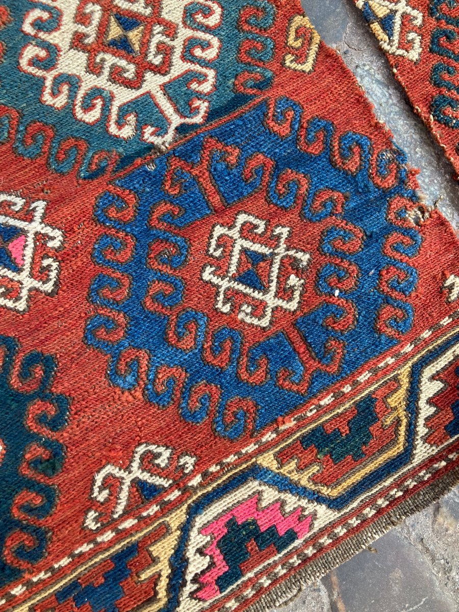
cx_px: 230
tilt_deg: -77.5
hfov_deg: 49.7
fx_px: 495
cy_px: 306
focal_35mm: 28
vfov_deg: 63.4
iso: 80
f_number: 1.8
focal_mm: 3.99
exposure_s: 1/121
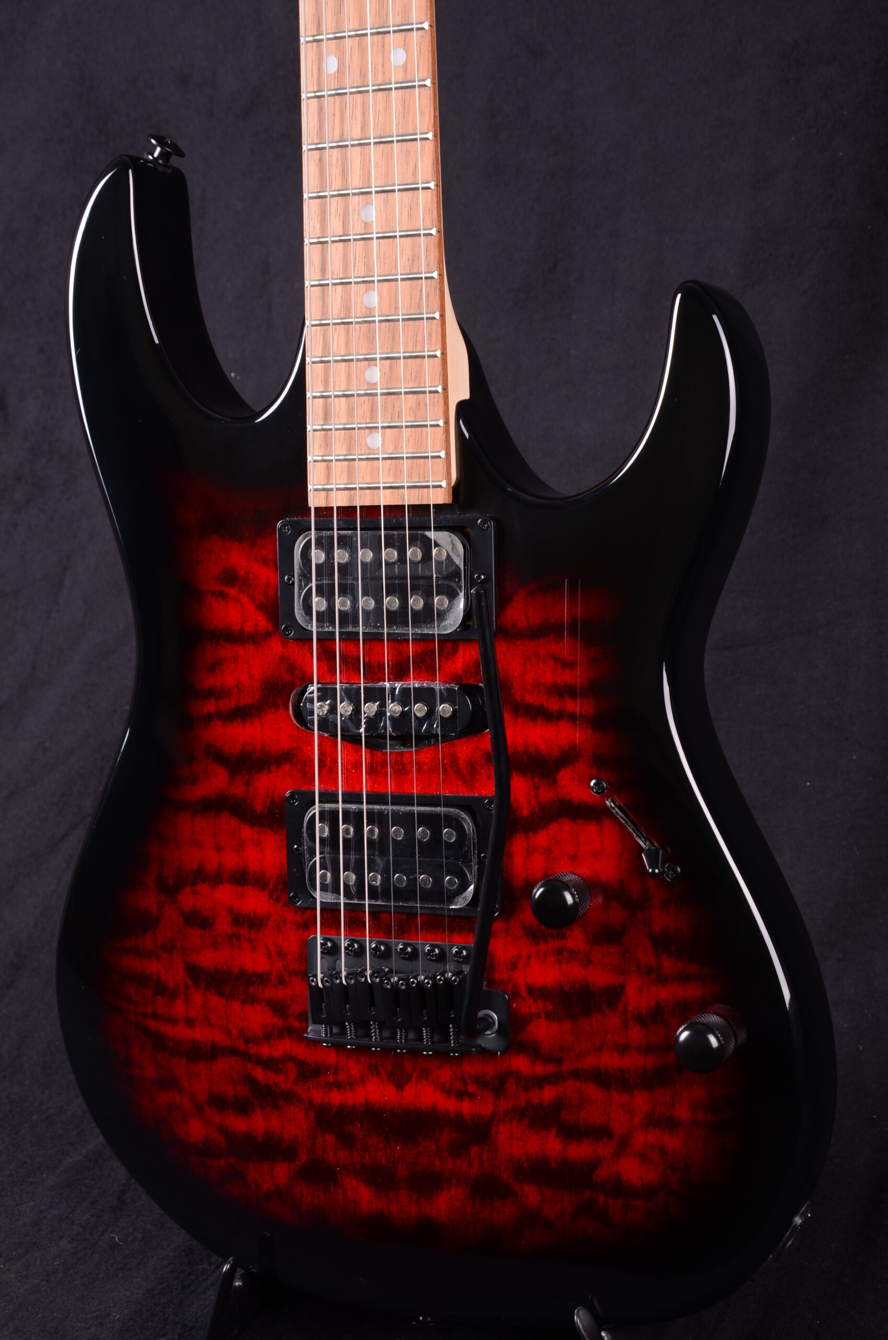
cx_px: 444
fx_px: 2230
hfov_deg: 22.5
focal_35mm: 60
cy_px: 670
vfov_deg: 33.5
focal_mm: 40
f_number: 10
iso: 200
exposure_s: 1/200
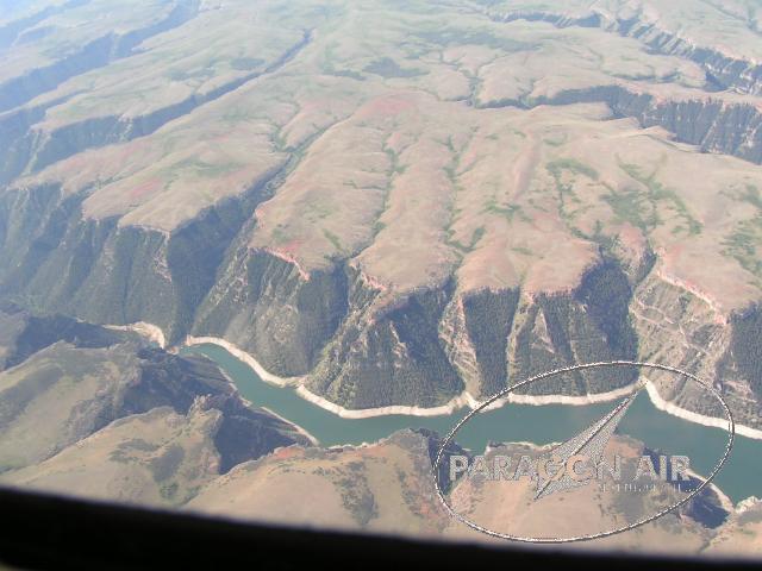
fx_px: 836
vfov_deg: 37.7
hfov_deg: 49.0
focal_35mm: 38
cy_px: 286
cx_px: 381
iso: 50
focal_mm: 5.8
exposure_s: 1/160
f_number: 5.6
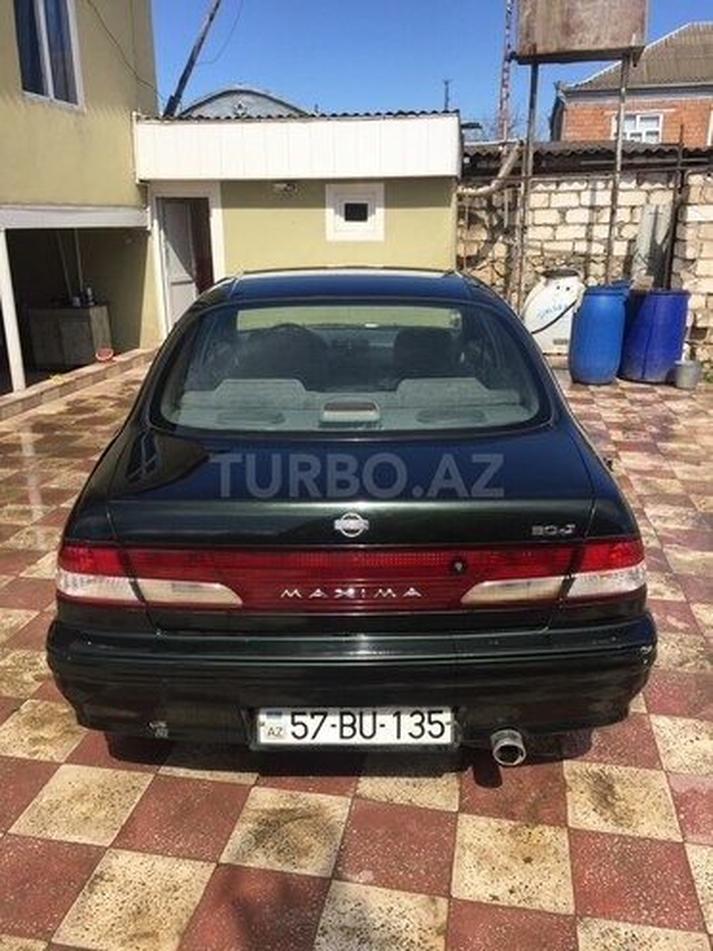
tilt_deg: -17.5
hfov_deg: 48.2
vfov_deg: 61.7
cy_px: 476
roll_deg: +0.2
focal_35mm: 29
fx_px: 796
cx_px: 356
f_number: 2.2
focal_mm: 4.15
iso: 32
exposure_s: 1/2326
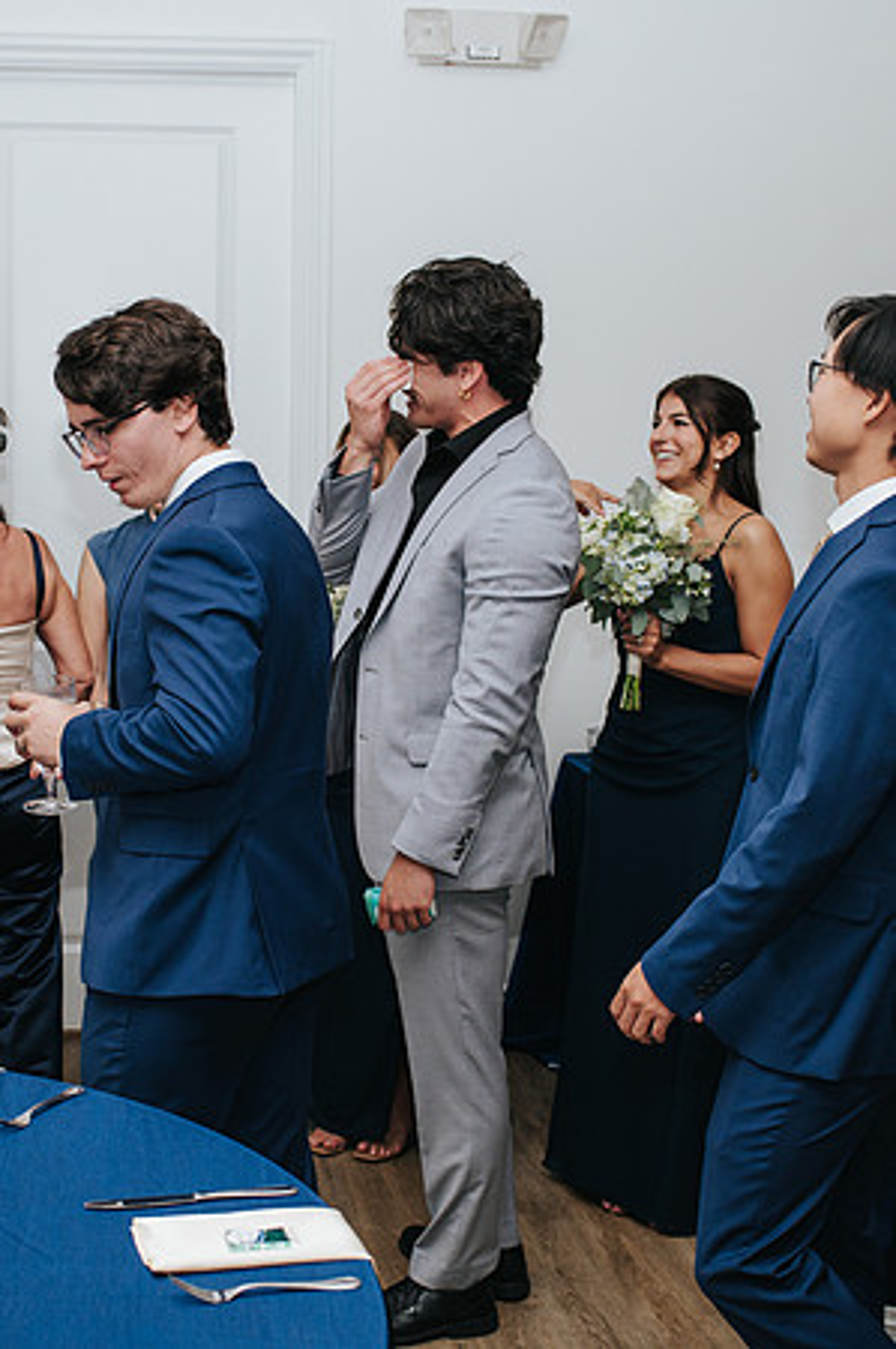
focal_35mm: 53
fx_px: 1967
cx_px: 269
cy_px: 674
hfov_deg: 25.5
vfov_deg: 37.8
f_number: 3.5
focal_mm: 35
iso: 800
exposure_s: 1/200
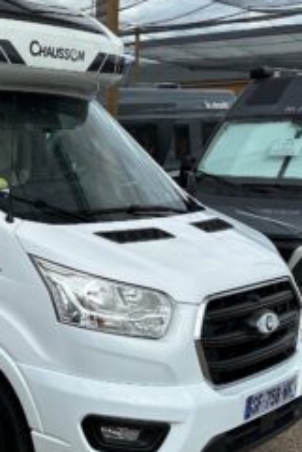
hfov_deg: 25.5
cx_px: -68
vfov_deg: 41.9
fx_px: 591
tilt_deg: -7.3
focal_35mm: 47
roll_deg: +1.1
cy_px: 218
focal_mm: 6.86
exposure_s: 1/3597
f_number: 1.78
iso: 80
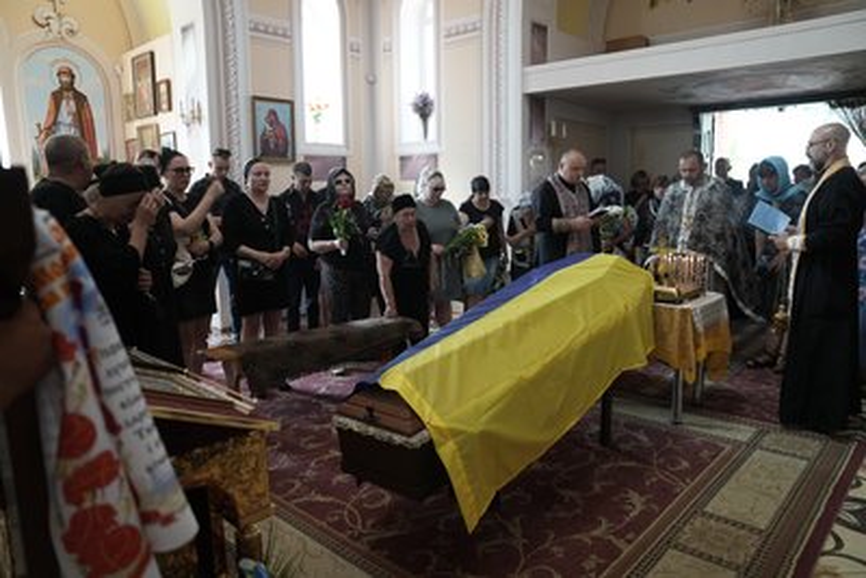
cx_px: 433
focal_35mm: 24
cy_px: 289
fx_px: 578
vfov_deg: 53.2
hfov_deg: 73.7
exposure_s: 1/50
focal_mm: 24
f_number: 2.8
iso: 1000
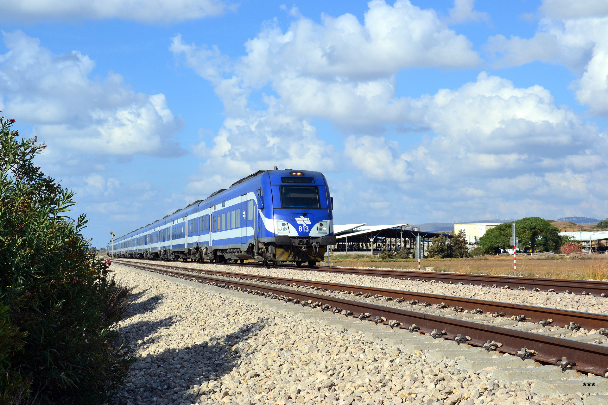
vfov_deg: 22.6
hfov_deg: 33.4
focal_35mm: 60
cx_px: 304
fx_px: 1013
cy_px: 202
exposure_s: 1/500
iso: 280
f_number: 11
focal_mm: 40
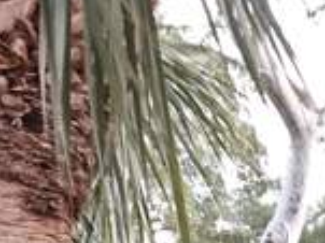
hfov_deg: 16.2
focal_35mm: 122
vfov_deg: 10.8
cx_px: 131
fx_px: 1145
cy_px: 518
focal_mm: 5.4
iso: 1250
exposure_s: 1/15
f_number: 1.8
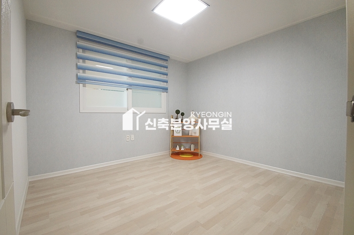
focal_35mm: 15
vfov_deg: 77.2
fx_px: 147
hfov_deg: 100.4
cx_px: 177
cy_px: 118
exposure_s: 1/40
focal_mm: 10
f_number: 9
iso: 1600
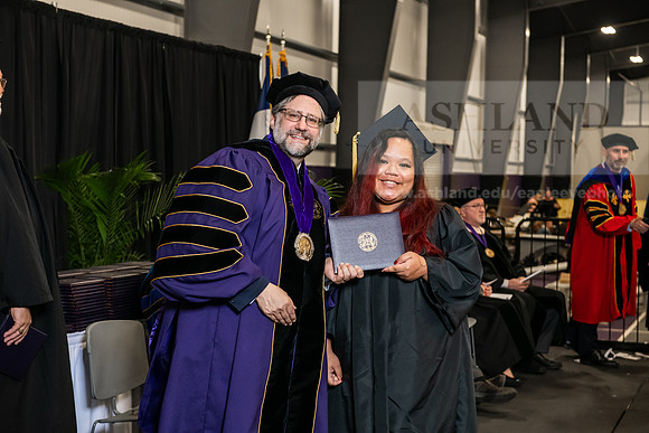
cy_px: 216
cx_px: 324
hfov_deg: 32.4
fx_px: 1118
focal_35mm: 62
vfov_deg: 21.9
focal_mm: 62
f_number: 5
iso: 2500
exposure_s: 1/200
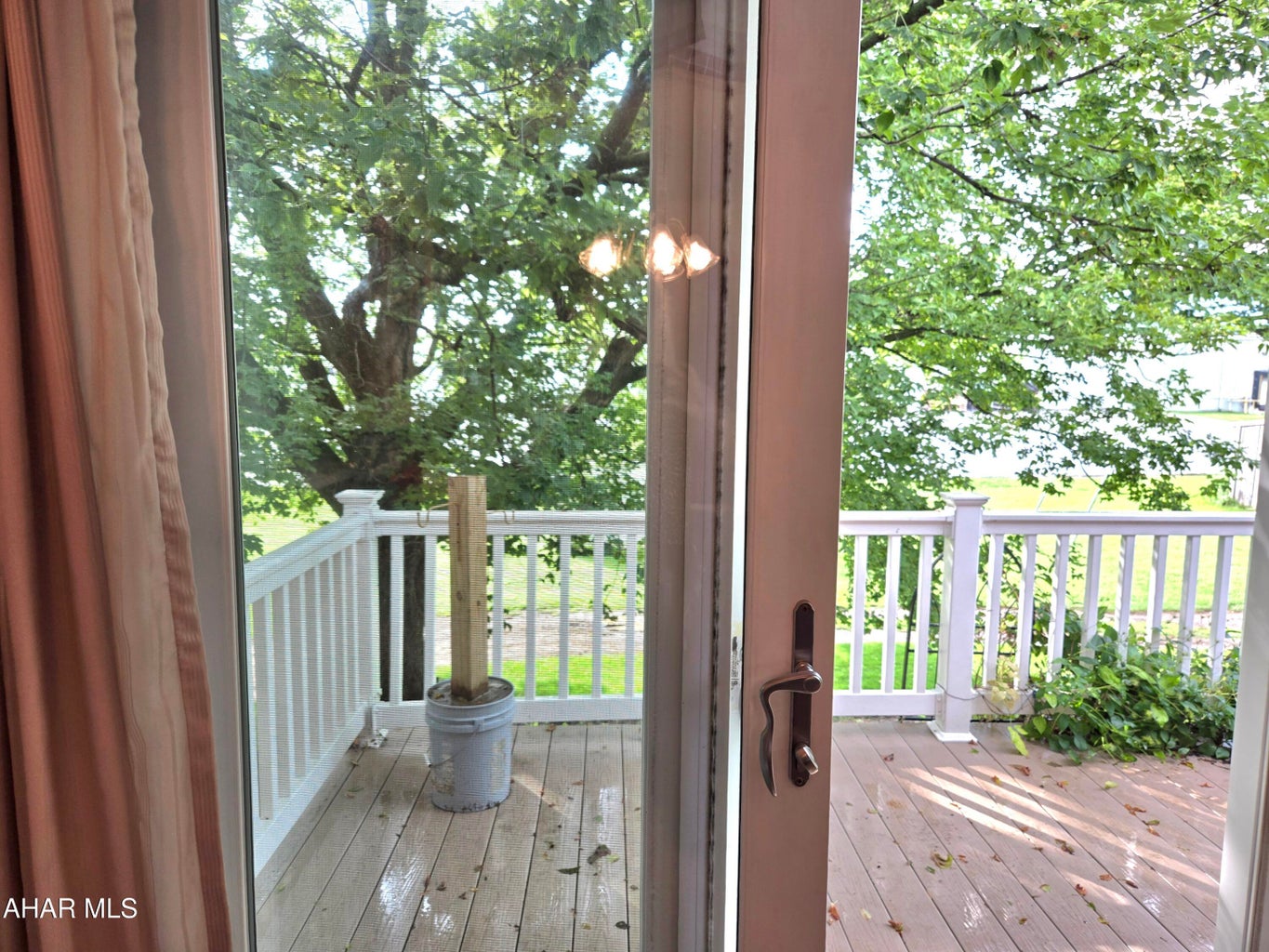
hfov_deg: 73.9
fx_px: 843
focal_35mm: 23
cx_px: 634
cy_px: 476
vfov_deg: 58.9
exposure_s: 1/141
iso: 25
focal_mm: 5.4
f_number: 1.8
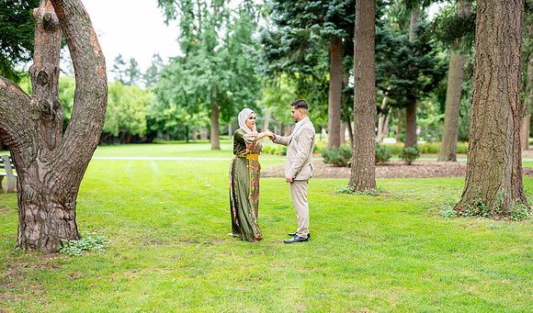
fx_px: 579
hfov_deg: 49.5
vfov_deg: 30.2
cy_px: 198
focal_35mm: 40
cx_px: 259
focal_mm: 35
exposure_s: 1/500
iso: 200
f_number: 2
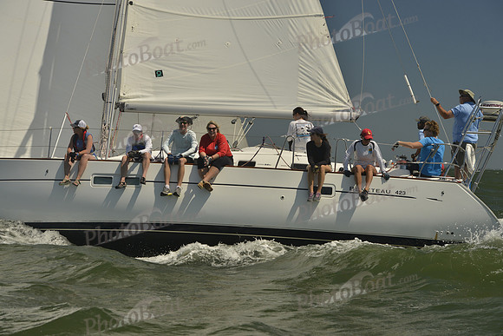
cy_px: 168
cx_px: 252
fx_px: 978
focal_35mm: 70
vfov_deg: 19.5
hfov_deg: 28.8
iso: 280
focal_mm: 70
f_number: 9
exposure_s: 1/1000
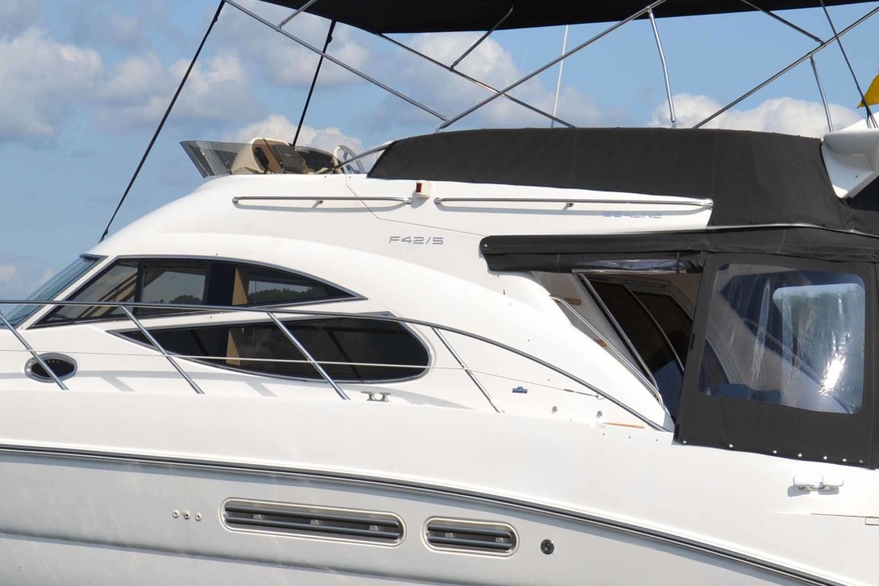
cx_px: 405
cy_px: 365
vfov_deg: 11.2
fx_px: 2983
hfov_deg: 16.8
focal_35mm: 122
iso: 100
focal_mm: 35
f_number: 10
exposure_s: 1/400
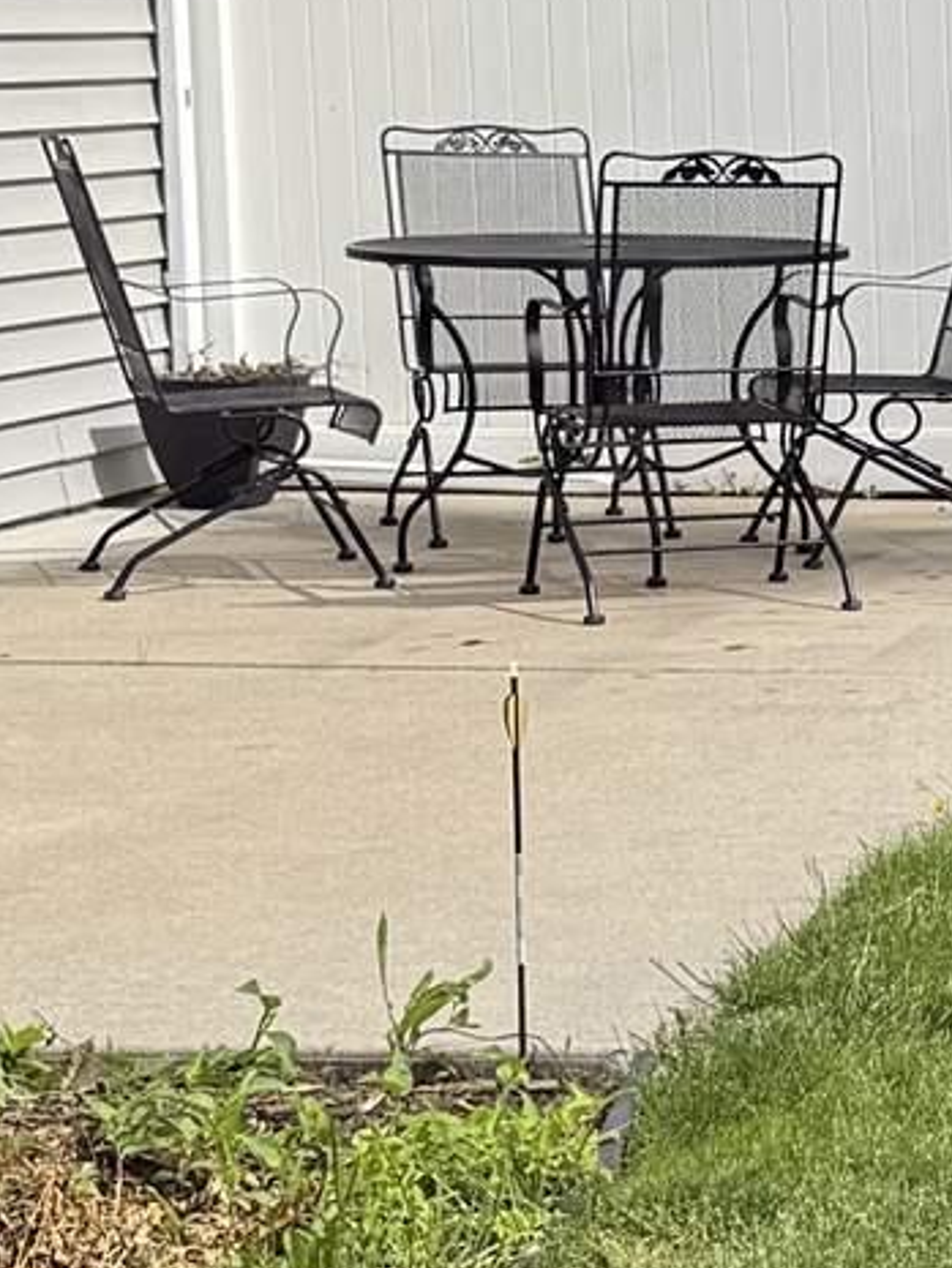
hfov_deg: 11.1
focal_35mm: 119
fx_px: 4362
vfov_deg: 16.5
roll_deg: -0.4
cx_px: 2024
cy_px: 570
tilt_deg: -6.7
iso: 80
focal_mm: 6.76
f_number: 1.78
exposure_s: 1/5714
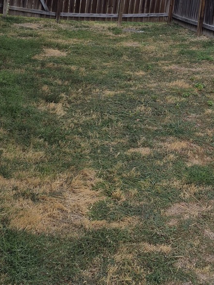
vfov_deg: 33.3
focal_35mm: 56
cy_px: 55
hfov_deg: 25.3
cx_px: 195
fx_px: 461
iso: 80
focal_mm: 5.4
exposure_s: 1/3096
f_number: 1.8
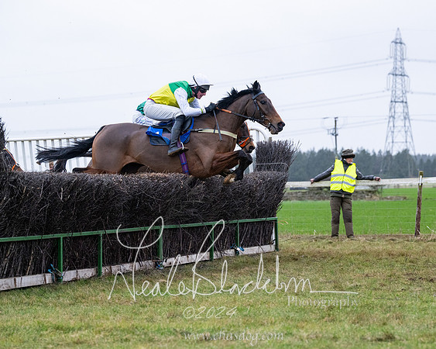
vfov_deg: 12.9
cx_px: 234
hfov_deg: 16.1
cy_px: 190
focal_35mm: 120
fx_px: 1543
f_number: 3.5
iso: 1250
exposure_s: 1/1600
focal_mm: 94
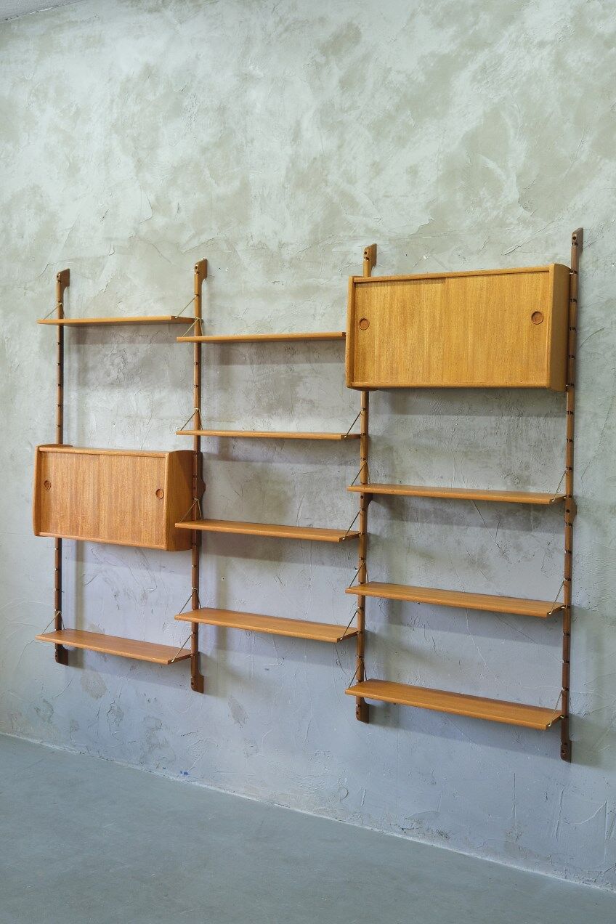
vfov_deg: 49.6
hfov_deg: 34.2
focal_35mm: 39
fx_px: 1001
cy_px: 462
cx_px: 308
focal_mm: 26
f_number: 4
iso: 1250
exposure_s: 1/40
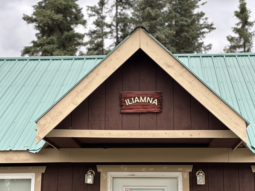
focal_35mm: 77
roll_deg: -0.7
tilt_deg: +13.9
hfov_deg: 25.3
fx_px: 567
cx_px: 128
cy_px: 96
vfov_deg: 19.1
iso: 32
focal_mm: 9
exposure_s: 1/121
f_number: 2.8
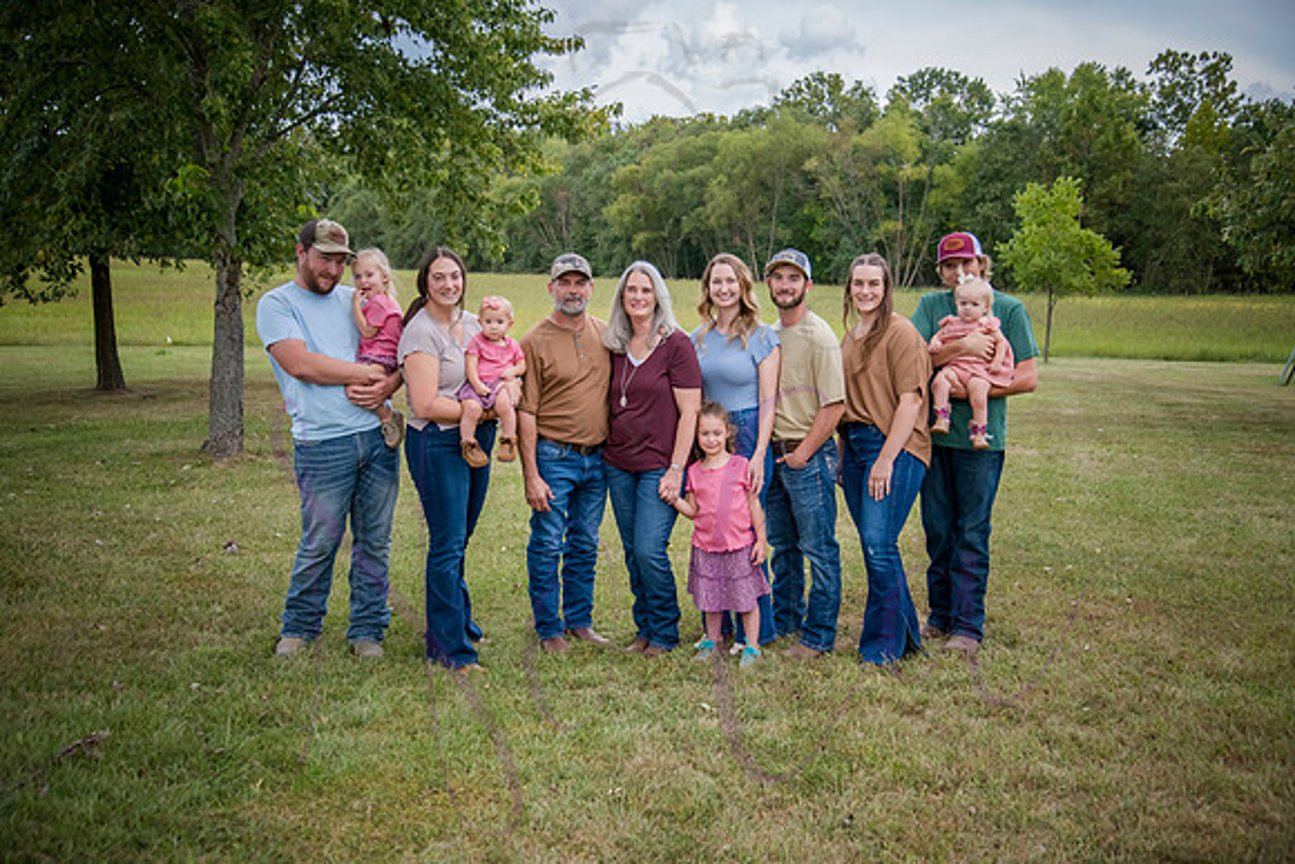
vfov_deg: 35.1
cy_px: 432
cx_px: 648
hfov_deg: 50.7
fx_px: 1367
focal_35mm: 38
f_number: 4.5
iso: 400
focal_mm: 38
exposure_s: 1/500
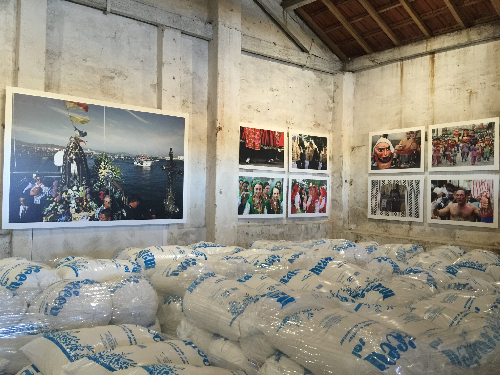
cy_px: 188
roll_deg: -1.9
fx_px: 419
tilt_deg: +1.0
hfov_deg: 61.7
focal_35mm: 29
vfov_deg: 48.2
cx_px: 250
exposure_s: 1/17
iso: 125
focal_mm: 4.15
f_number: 2.2
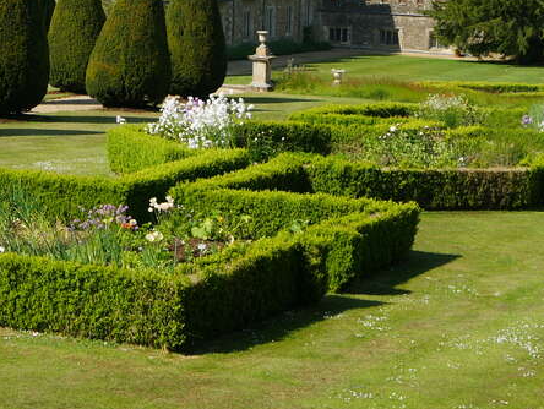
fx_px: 1841
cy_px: -14
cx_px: 61
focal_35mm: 117
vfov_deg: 12.5
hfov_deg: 16.6
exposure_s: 1/200
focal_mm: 26
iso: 200
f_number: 5.6
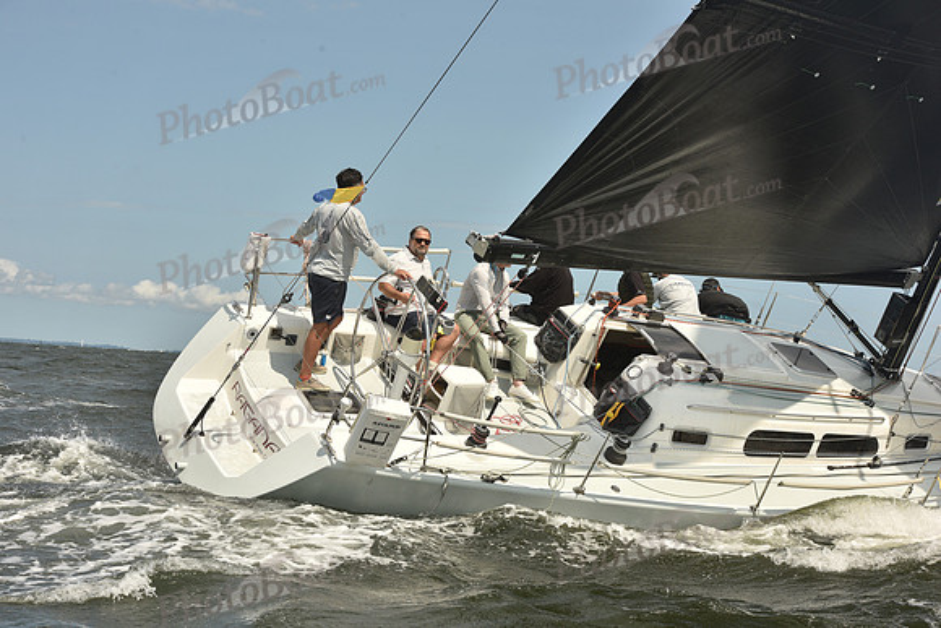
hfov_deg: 28.8
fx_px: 1830
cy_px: 314
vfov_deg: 19.5
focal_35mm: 70
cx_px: 470
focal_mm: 70
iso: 250
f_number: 9
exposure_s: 1/800
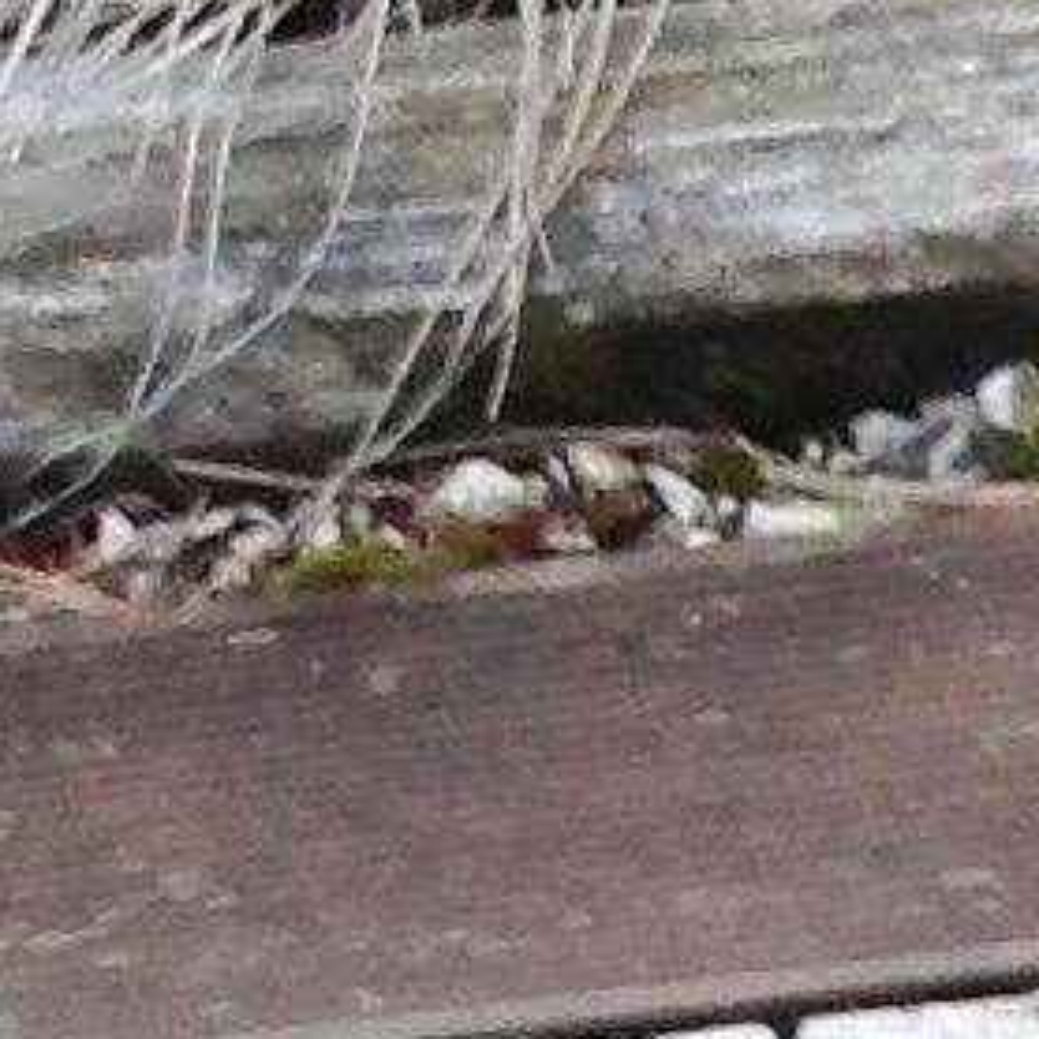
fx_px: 9780
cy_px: 2751
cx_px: 2743
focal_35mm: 288
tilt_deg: -55.0
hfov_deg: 5.8
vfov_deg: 5.8
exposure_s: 1/163
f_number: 2.4
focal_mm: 4.28
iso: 50
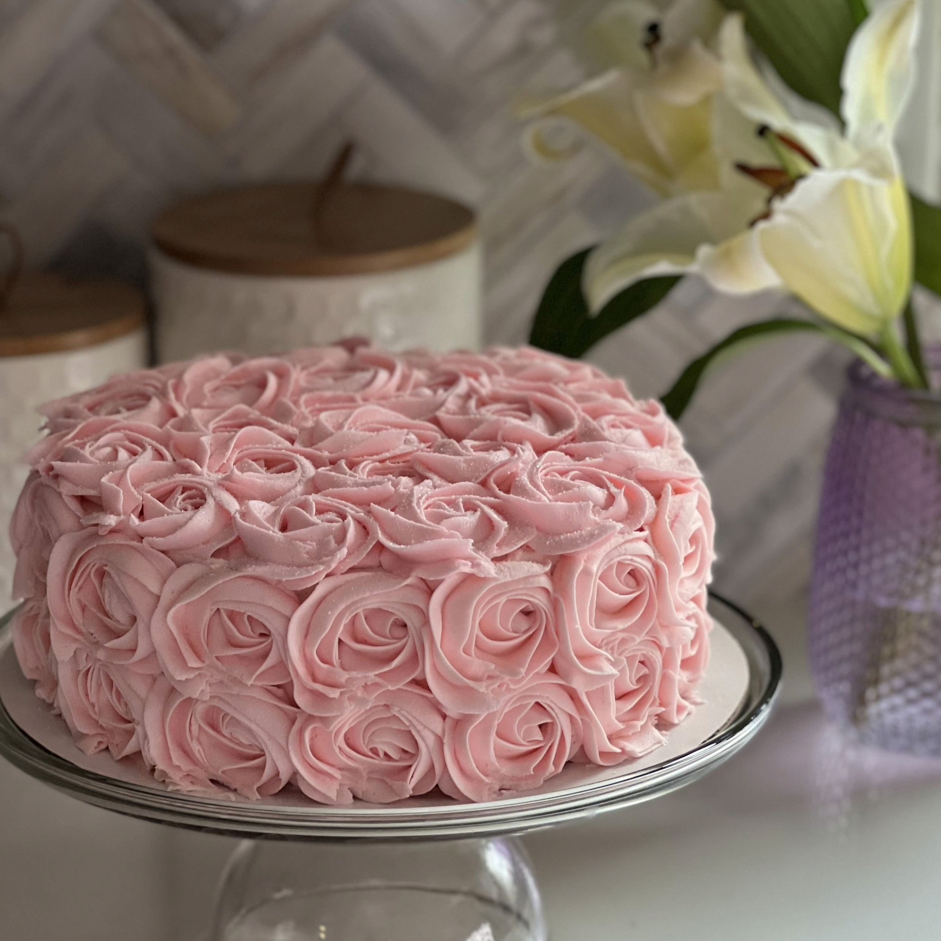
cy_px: 478
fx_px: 3414
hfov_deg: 15.7
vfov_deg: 15.7
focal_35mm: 111
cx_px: 517
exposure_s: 1/40
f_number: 2.8
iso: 200
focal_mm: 9
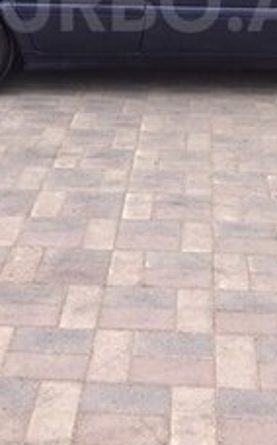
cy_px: 2
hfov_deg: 19.4
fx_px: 811
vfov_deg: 28.8
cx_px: 152
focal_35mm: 67
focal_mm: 4.15
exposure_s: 1/195
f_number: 2.2
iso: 32
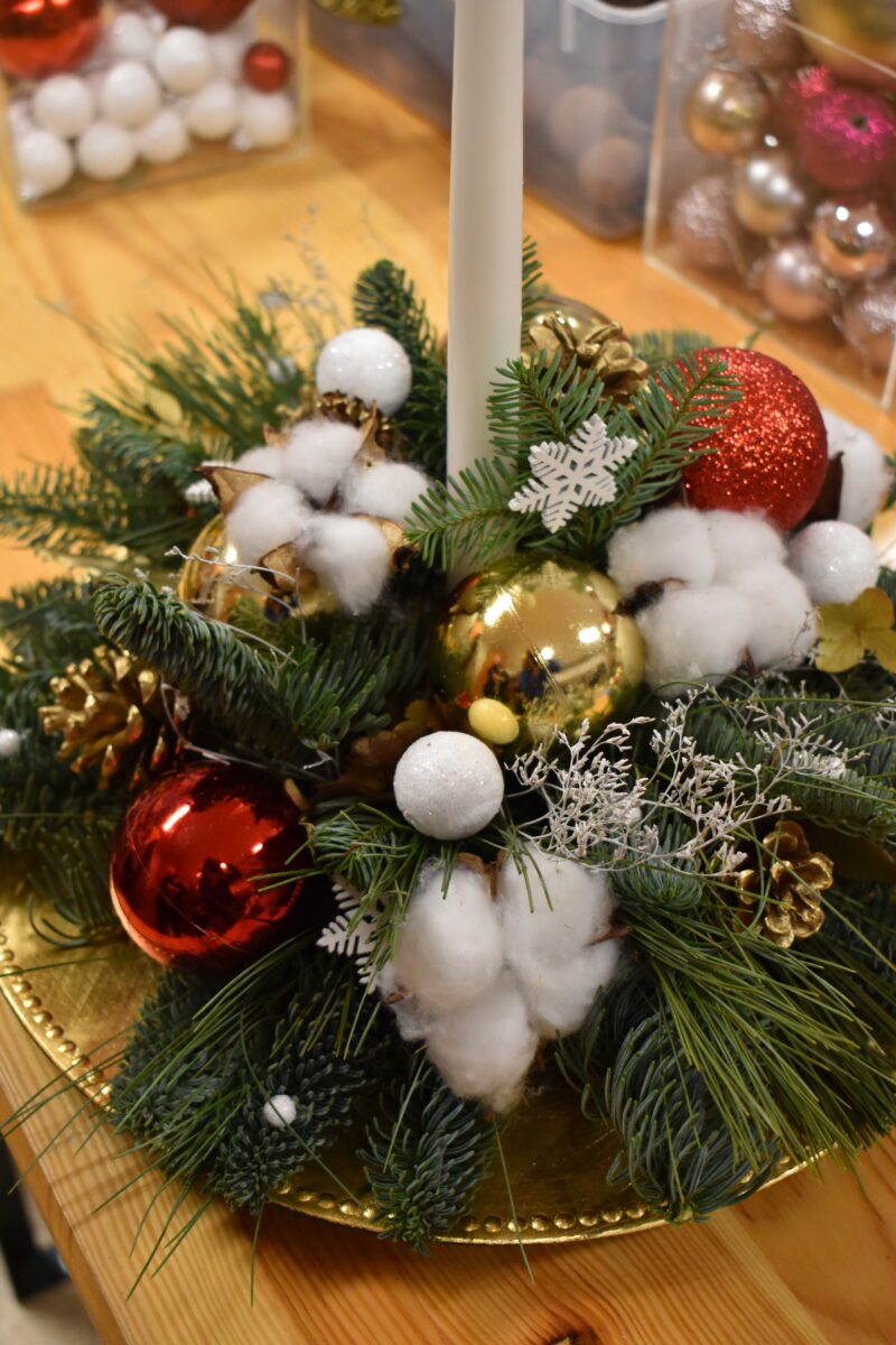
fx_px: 1792
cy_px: 672
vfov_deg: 41.1
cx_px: 448
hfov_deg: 28.1
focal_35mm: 48
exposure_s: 1/60
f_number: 4.5
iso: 1000
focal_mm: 32
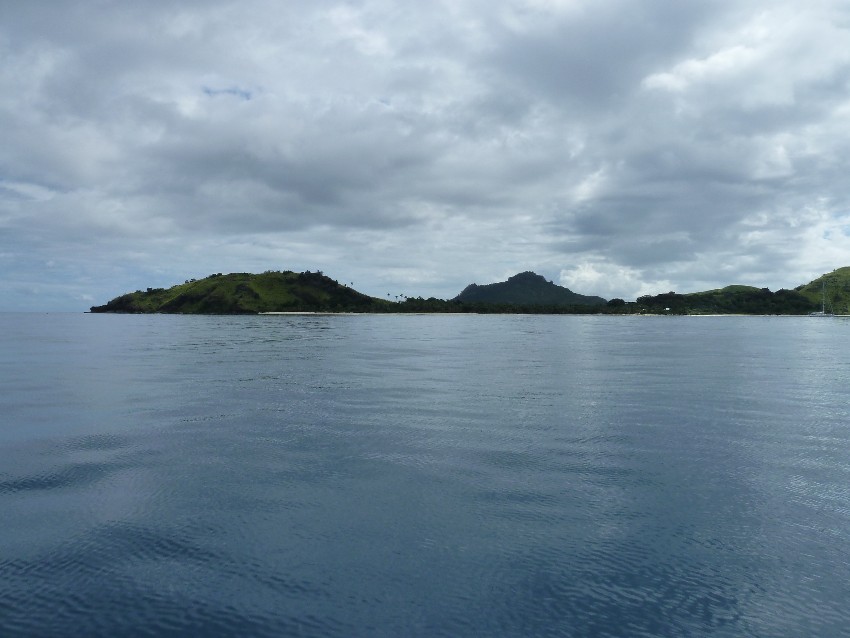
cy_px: 319
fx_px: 614
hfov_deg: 69.4
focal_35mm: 25
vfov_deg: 54.9
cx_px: 425
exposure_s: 1/500
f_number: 5.6
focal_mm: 4.1
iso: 125
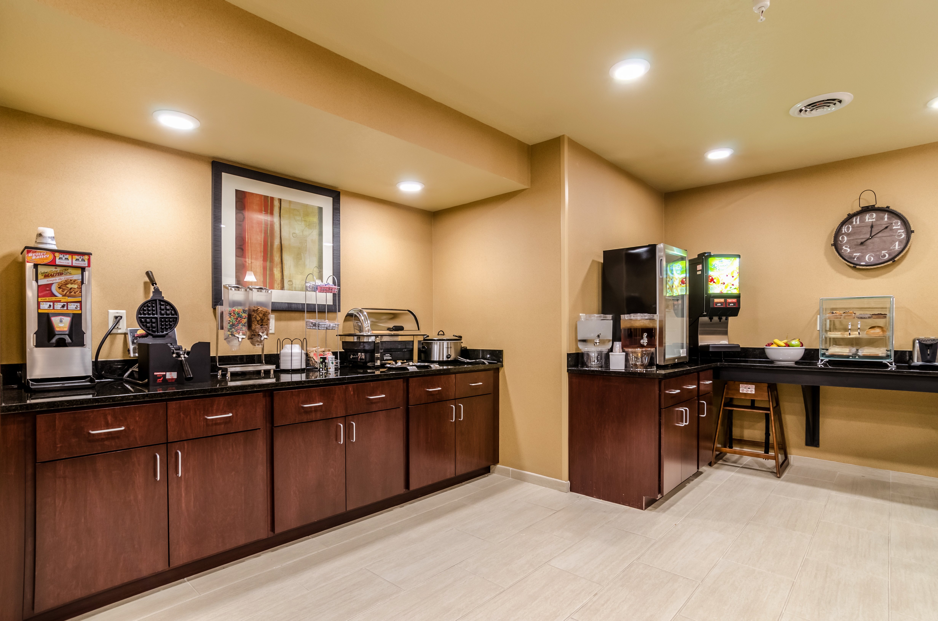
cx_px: 469
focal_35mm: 18
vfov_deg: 67.1
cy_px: 310
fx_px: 468
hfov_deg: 90.1
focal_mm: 12
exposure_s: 1/15
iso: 320
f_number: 8
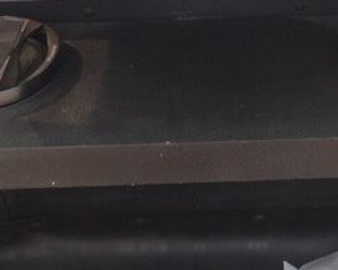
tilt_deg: -5.6
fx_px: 921
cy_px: -63
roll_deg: +0.7
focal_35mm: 92
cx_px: 171
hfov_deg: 20.8
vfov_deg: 16.0
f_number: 2.4
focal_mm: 4.12
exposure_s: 1/120
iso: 64
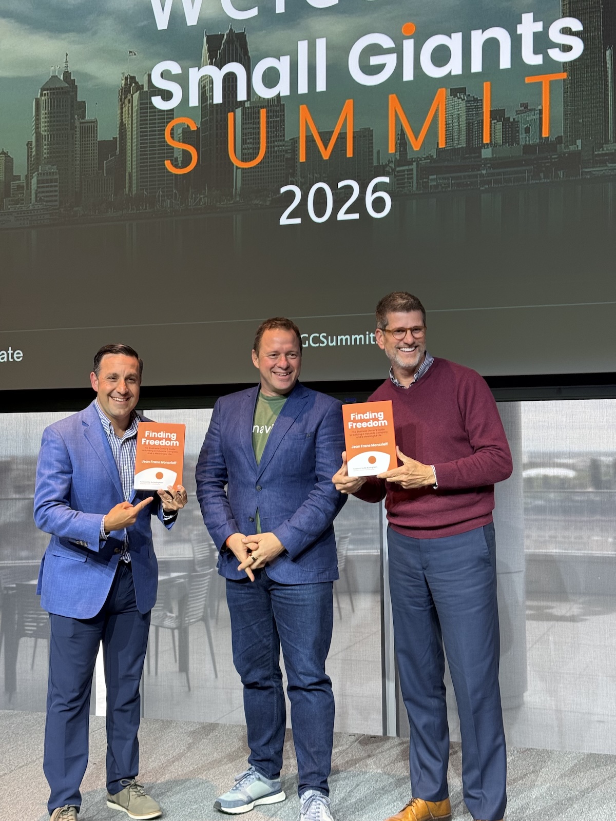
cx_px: 308
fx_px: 1139
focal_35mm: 48
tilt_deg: +1.0
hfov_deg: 30.3
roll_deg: -0.1
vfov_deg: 39.7
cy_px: 410
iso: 160
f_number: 1.78
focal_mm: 6.76
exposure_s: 1/60
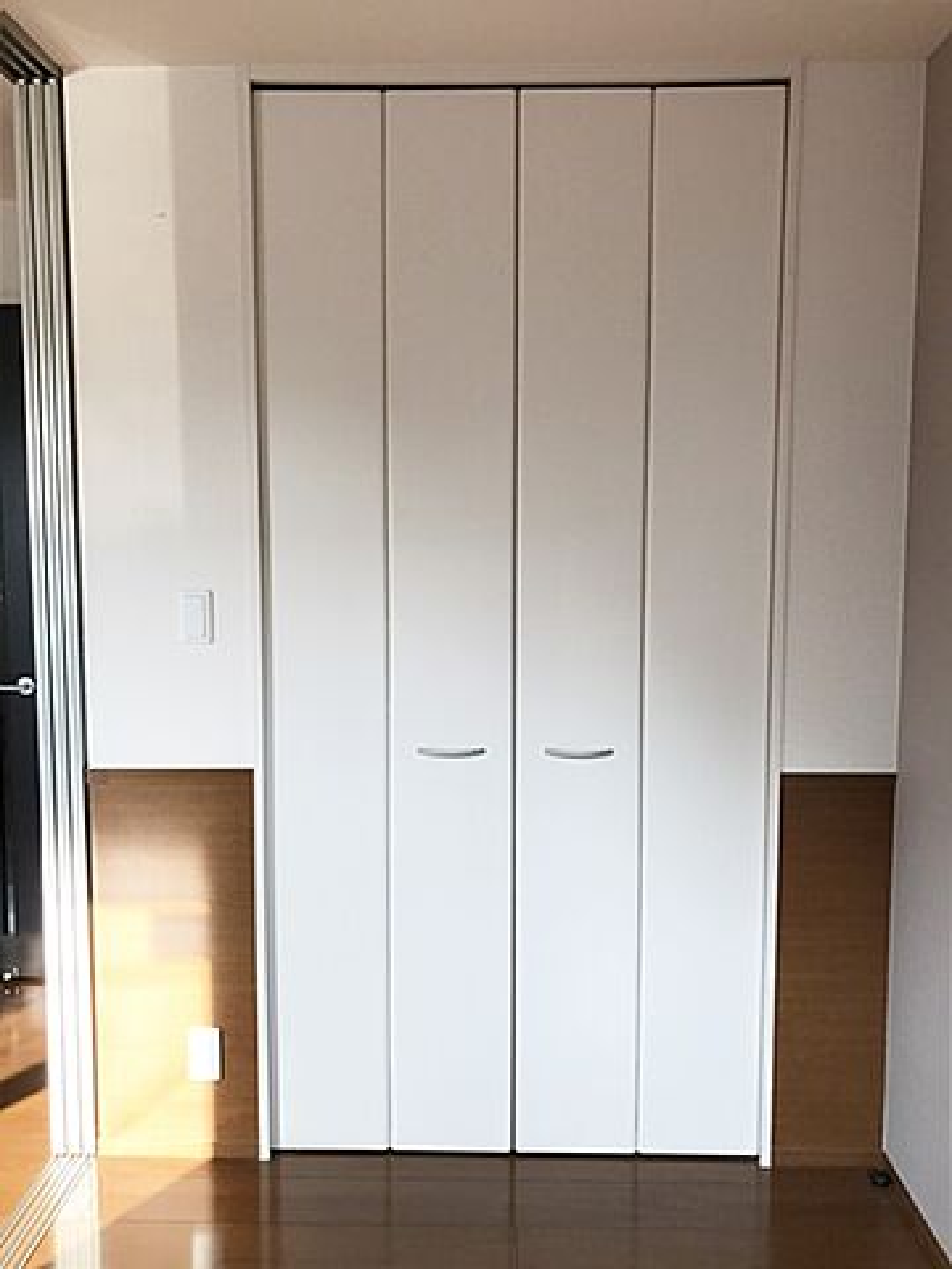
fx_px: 1027
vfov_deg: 63.4
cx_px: 476
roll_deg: +0.0
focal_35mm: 28
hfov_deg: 49.7
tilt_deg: -4.8
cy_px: 634
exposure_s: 1/124
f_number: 1.8
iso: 20
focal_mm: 3.99
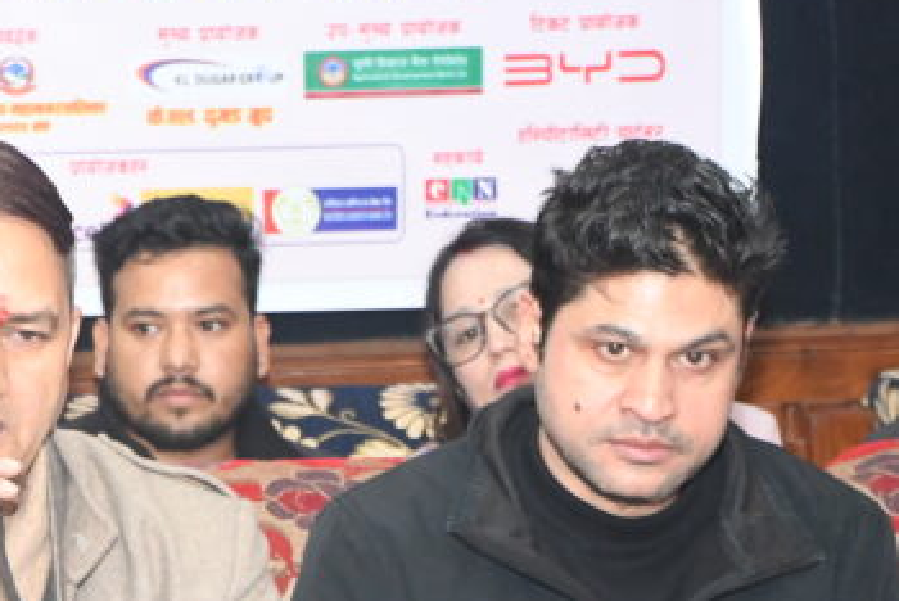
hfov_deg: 11.9
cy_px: 557
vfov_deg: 8.0
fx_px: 4274
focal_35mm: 171
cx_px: -46
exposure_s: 1/160
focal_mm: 52
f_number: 4.8
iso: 5000
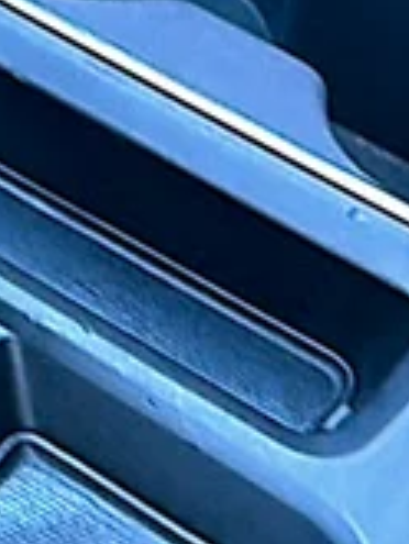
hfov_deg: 9.0
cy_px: 226
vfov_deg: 12.0
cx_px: 13
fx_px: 2596
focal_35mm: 165
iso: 160
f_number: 1.78
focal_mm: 6.76
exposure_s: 1/40
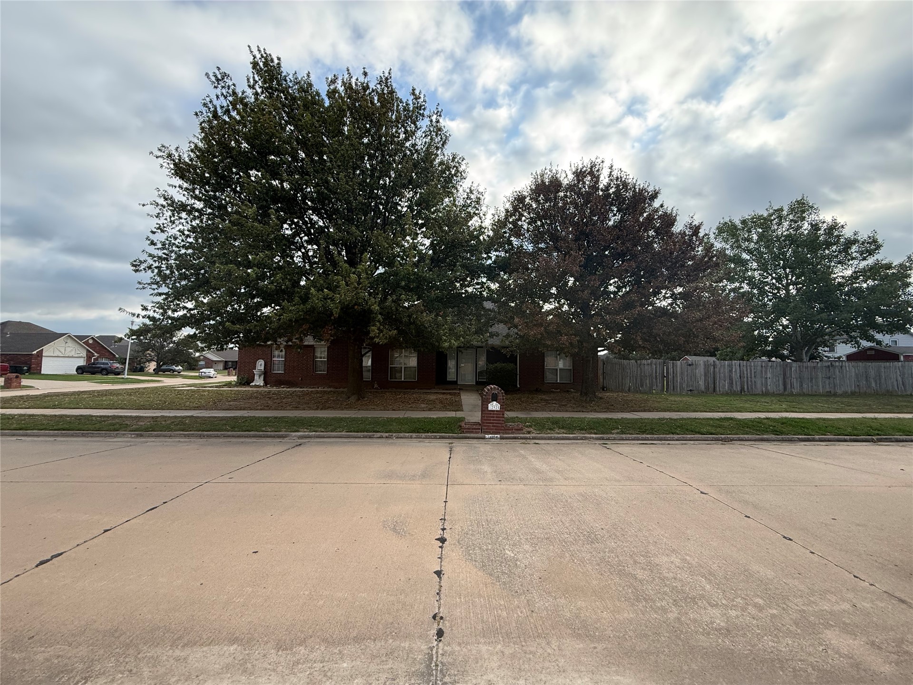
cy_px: 342
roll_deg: -0.7
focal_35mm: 14
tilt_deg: +4.2
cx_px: 456
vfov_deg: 85.7
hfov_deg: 102.1
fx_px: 369
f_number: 2.2
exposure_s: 1/276
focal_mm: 2.22
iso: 64
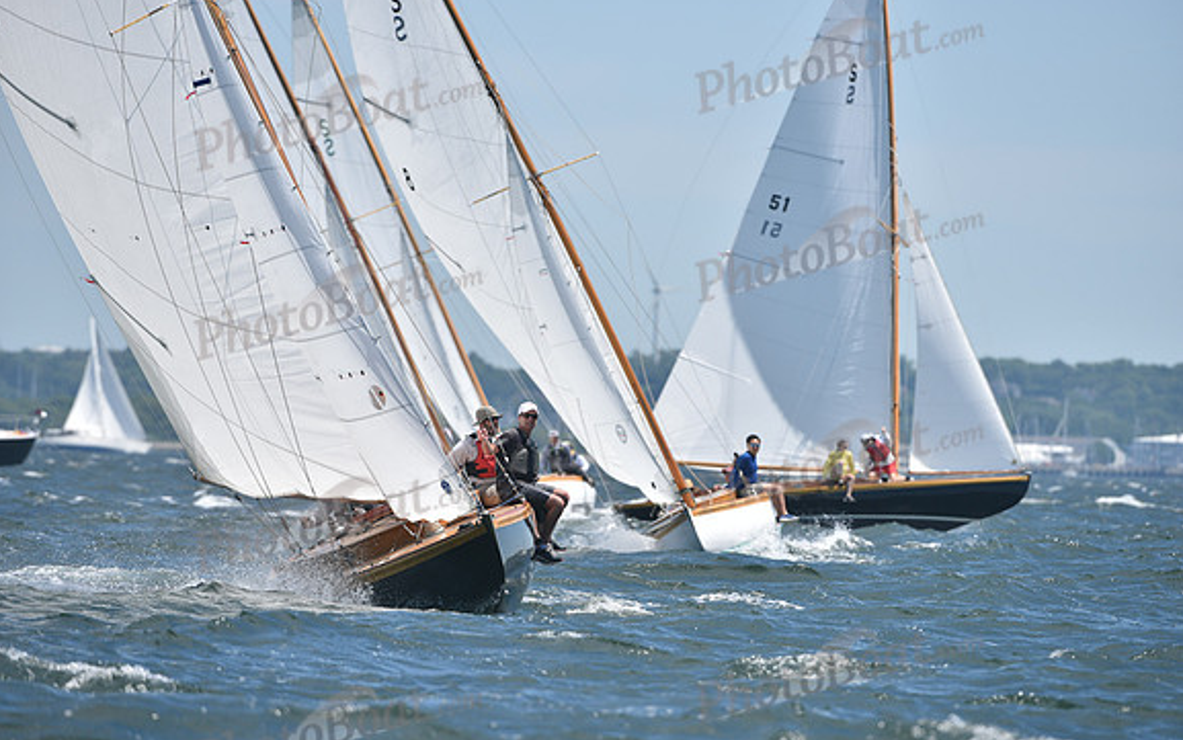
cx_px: 590
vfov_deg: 3.2
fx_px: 13223
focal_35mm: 410
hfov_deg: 5.1
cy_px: 384
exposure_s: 1/1250
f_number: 5.6
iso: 250
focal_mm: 400
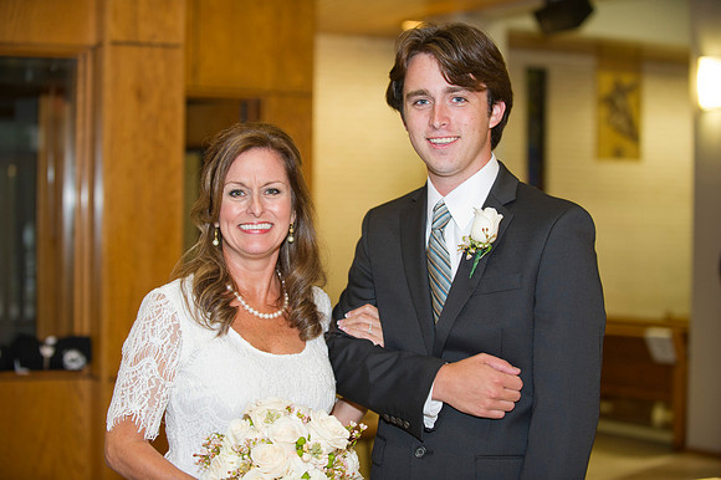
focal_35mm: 70
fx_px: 1401
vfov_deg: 19.4
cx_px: 360
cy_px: 240
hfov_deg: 28.9
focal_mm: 70
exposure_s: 1/100
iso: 1600
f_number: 2.8
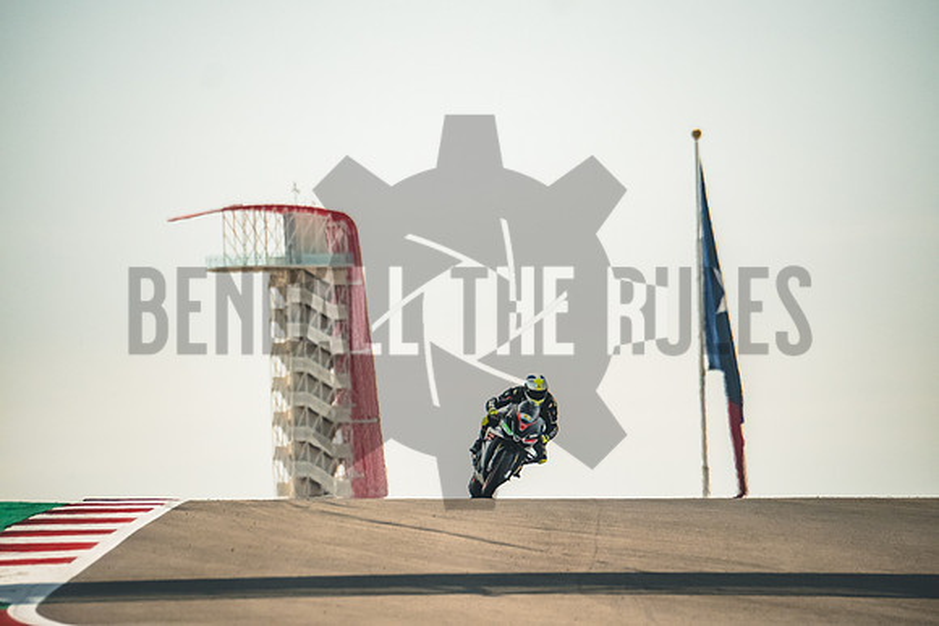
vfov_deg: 3.4
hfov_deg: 5.1
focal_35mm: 406
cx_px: 470
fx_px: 10592
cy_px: 313
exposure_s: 1/4000
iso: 1250
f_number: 5
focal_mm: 270.6
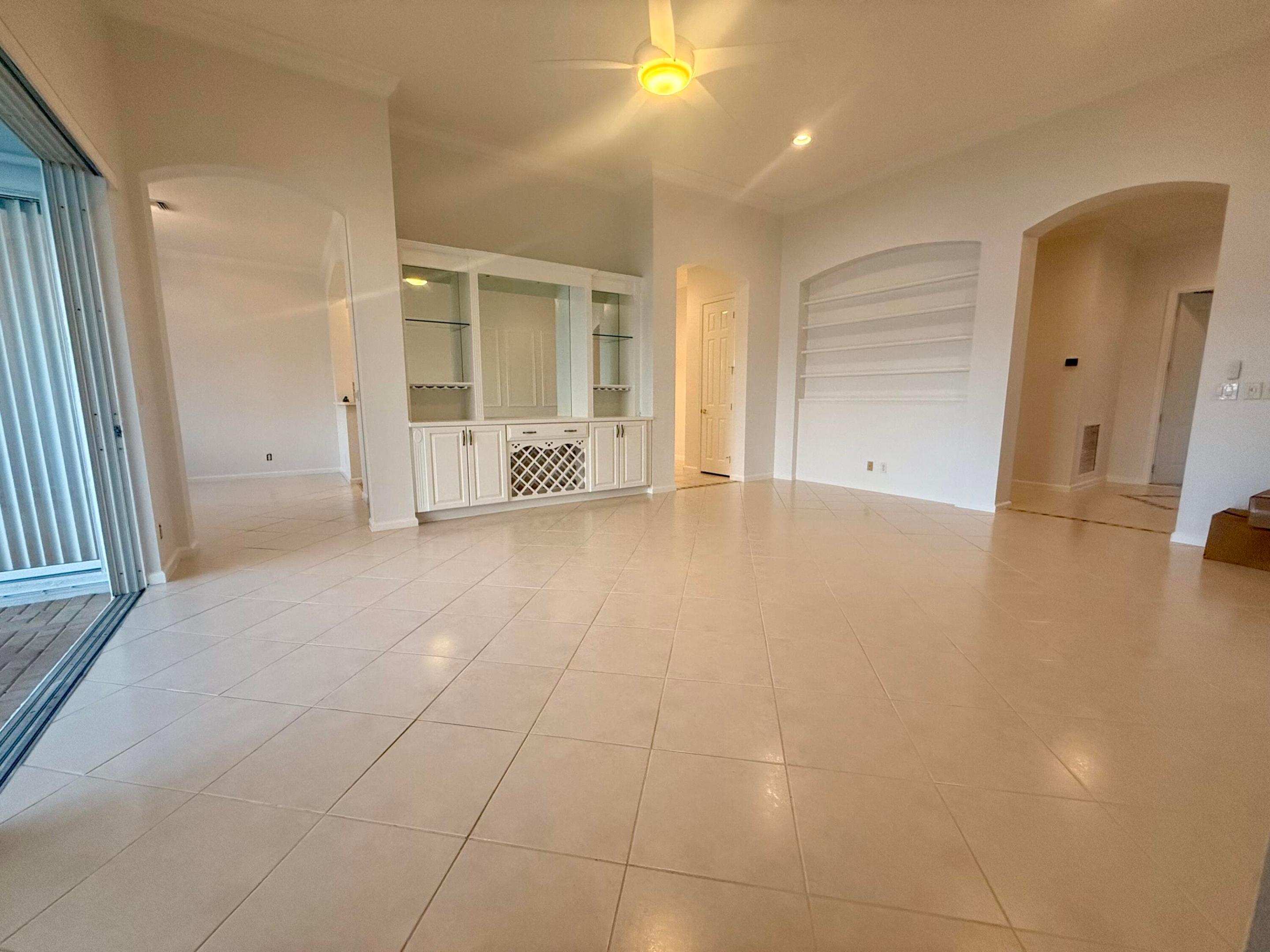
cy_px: 476
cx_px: 635
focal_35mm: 14
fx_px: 514
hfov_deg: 102.1
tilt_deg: -8.1
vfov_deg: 85.7
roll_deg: +0.2
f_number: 2.2
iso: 200
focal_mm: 2.22
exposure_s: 1/120
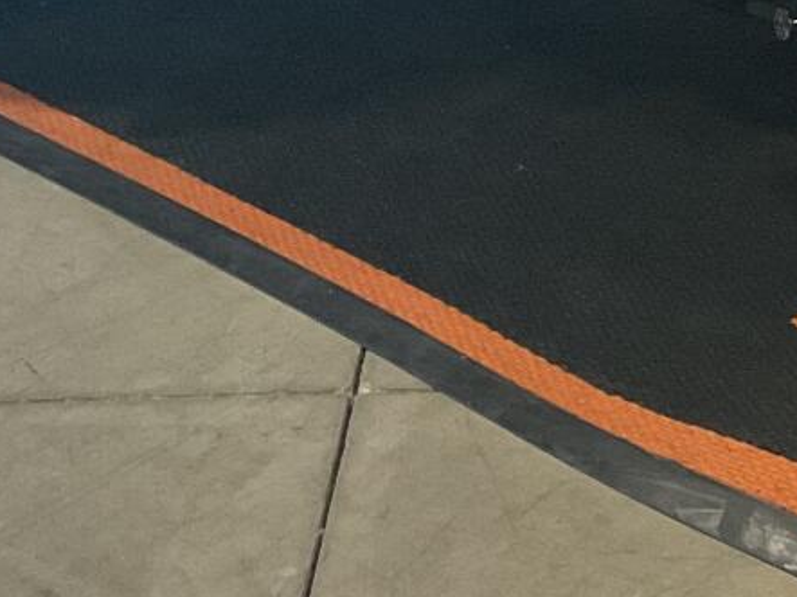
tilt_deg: -19.6
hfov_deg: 14.5
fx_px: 3015
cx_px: 973
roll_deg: +0.3
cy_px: -322
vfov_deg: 10.9
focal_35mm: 131
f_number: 1.8
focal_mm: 3
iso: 64
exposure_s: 1/60
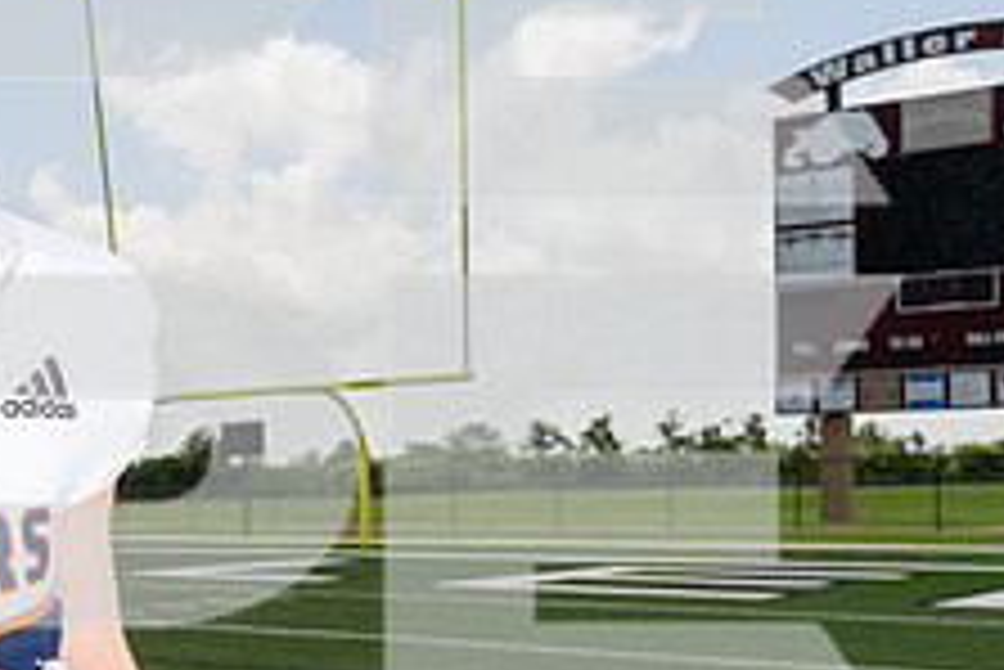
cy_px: 515
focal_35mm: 65
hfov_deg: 26.9
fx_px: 1814
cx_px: -243
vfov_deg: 20.8
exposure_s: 1/250
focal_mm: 25
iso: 100
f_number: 8
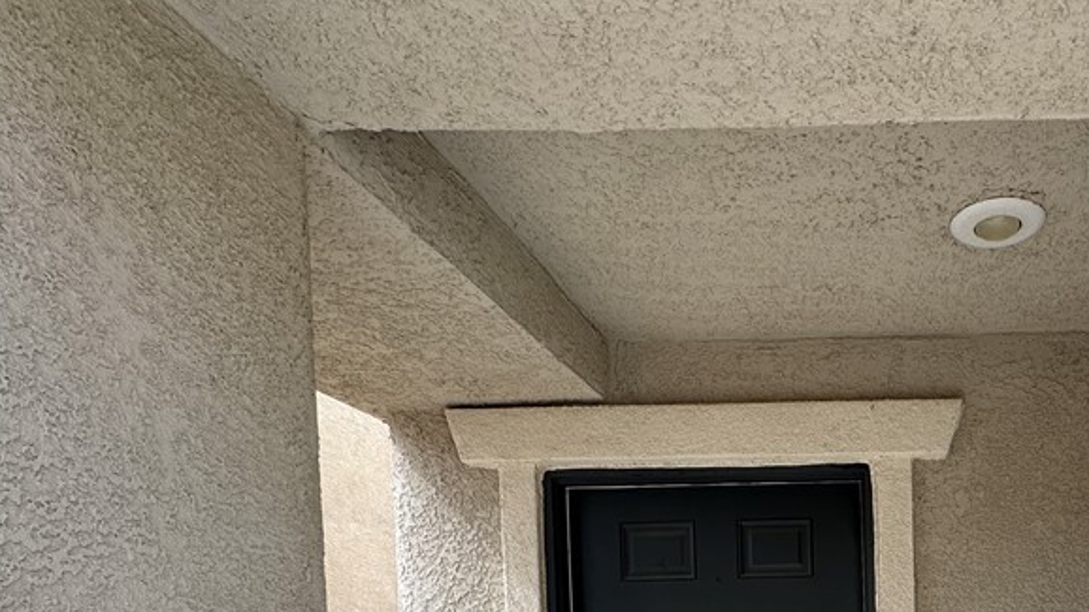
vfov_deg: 36.2
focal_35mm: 27
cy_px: 678
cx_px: 882
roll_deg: +1.9
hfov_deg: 63.4
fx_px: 780
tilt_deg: -2.4
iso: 40
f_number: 2.2
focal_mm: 2.22
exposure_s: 1/236
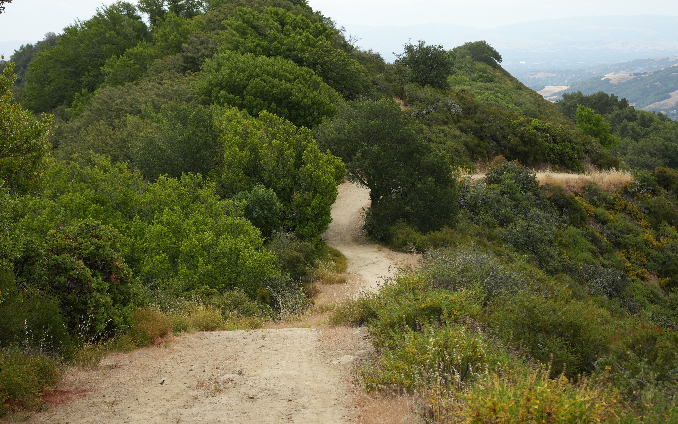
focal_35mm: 70
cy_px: 168
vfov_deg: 18.6
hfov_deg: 29.3
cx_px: 393
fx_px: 1294
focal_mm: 50
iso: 320
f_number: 4.5
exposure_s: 1/1600
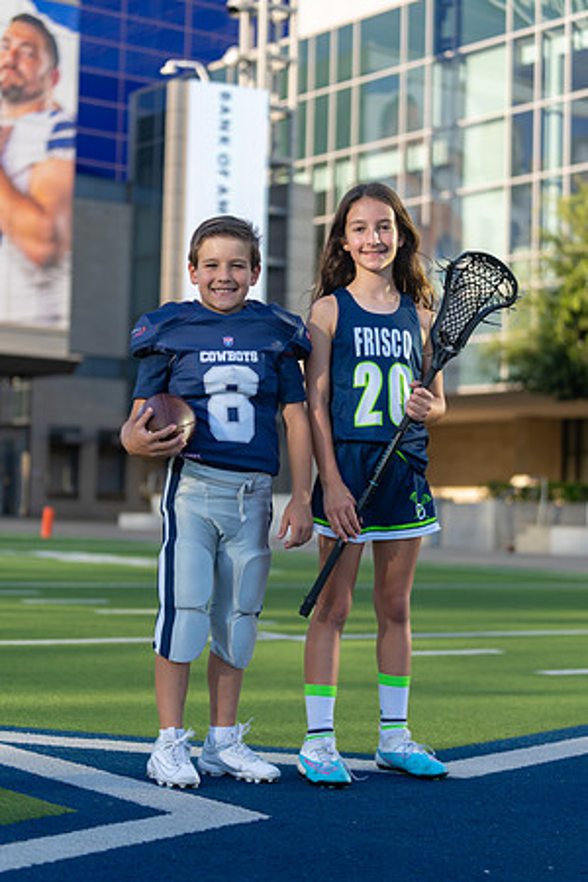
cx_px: 294
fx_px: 1715
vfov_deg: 28.8
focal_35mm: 70
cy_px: 441
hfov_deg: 19.5
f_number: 2.8
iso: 100
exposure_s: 1/500
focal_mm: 70
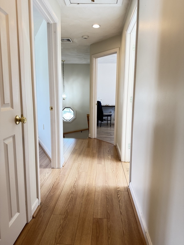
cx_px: 92
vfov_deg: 71.6
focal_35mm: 24
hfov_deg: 56.8
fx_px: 170
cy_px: 122
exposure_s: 1/60
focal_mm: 6.76
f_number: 1.78
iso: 160
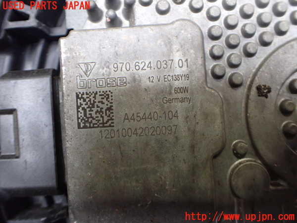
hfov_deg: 60.0
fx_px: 257
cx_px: 148
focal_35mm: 30
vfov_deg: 46.8
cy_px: 112
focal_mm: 5.4
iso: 640
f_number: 2.3
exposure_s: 1/125
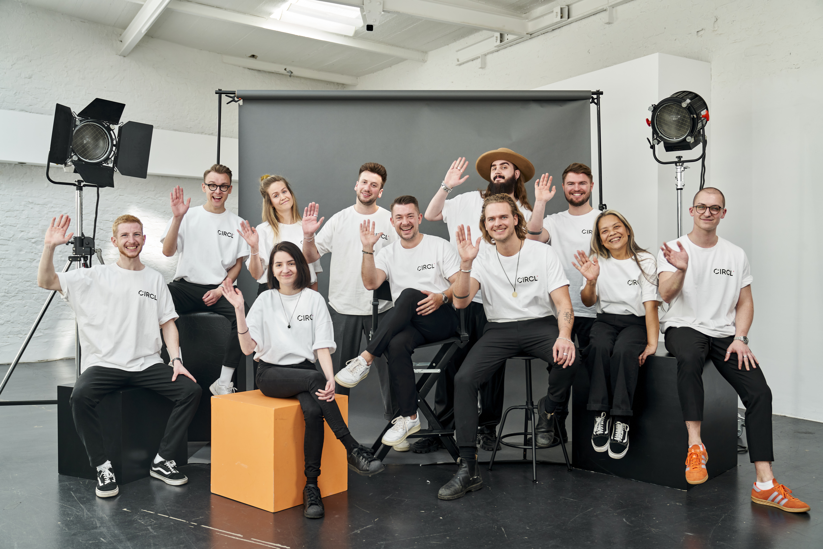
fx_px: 754
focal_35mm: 33
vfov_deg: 40.0
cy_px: 274
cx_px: 412
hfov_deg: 57.2
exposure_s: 1/200
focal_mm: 33
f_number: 3.2
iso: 400
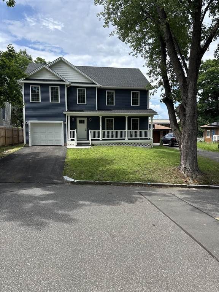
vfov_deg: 67.3
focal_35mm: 26
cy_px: 146
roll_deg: +0.4
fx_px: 219
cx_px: 110
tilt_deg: -1.8
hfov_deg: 53.1
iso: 50
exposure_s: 1/1876
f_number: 1.6
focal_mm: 5.96
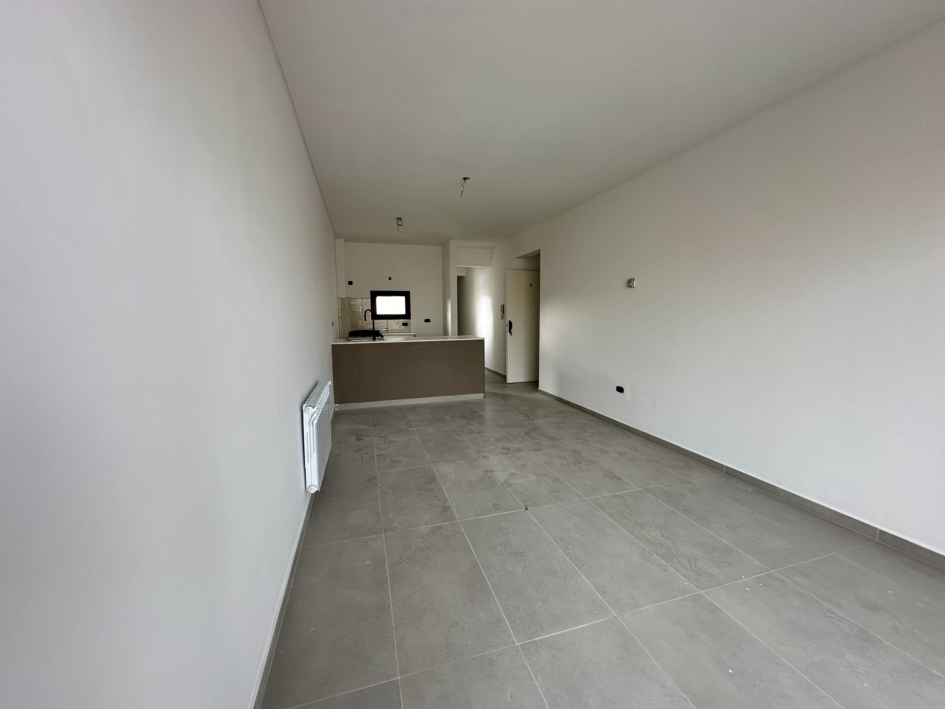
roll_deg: +0.9
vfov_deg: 85.7
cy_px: 354
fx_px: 382
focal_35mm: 14
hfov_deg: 102.1
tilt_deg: -5.6
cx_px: 472
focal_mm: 2.22
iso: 125
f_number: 2.2
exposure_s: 1/99
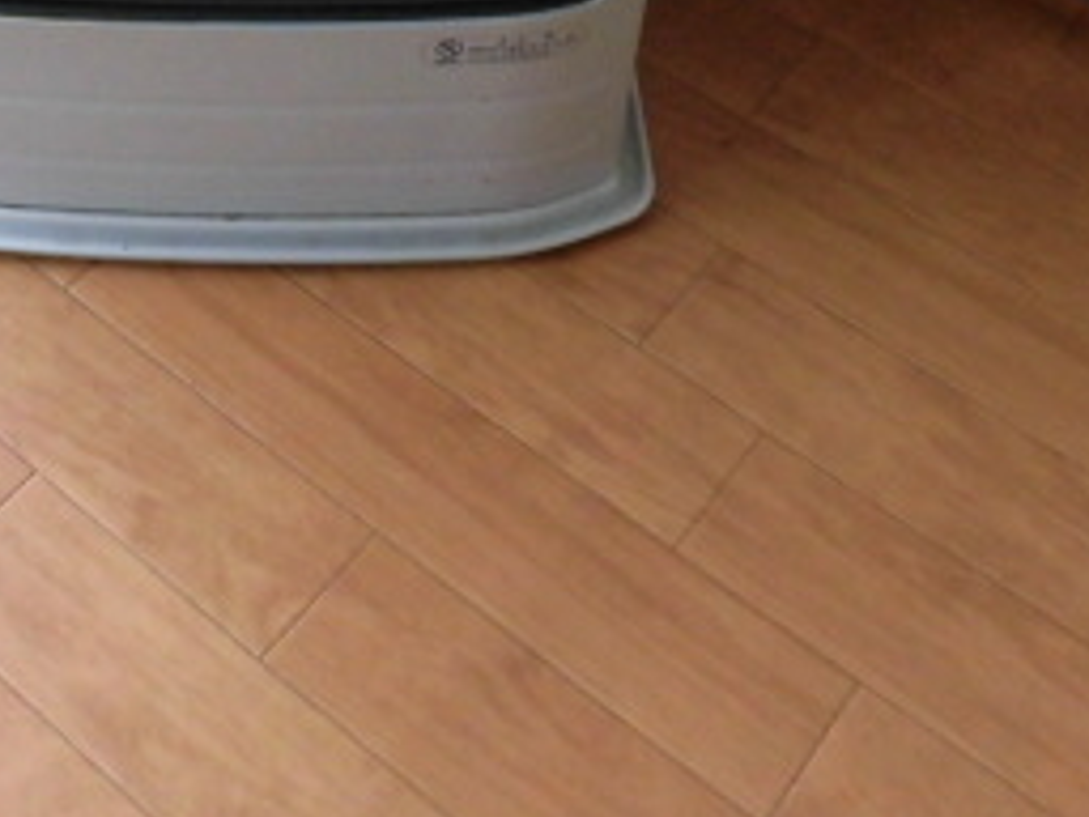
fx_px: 1888
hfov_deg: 31.4
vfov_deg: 22.3
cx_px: 230
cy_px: -191
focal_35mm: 60
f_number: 3.1
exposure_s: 1/50
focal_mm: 4.3
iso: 200
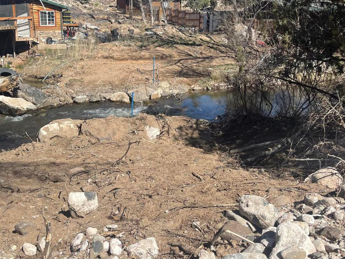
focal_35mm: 39
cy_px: 97
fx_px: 389
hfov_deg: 47.8
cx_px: 155
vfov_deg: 36.6
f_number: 1.6
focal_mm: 5.1
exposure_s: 1/3663
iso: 32
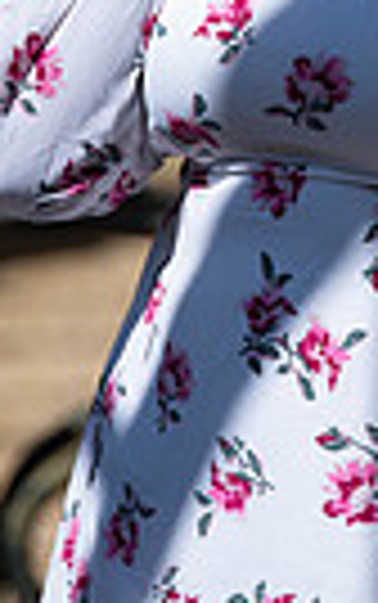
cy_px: -171
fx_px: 11283
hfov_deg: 1.9
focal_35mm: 686
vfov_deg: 3.1
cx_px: 418
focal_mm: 200
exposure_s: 1/1250
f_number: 4.5
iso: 100
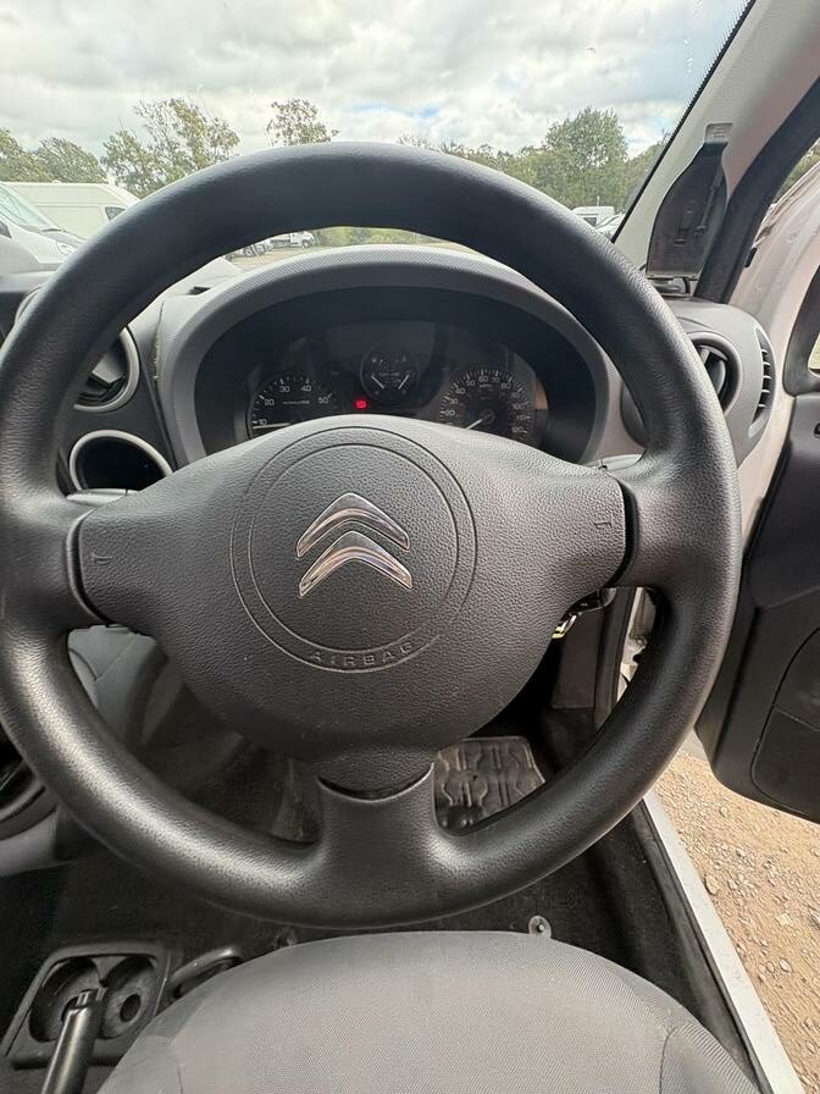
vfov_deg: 102.1
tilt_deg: -32.4
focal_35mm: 14
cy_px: 547
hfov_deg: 85.7
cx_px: 410
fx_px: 442
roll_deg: +1.9
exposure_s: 1/141
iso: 125
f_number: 2.2
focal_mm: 2.22
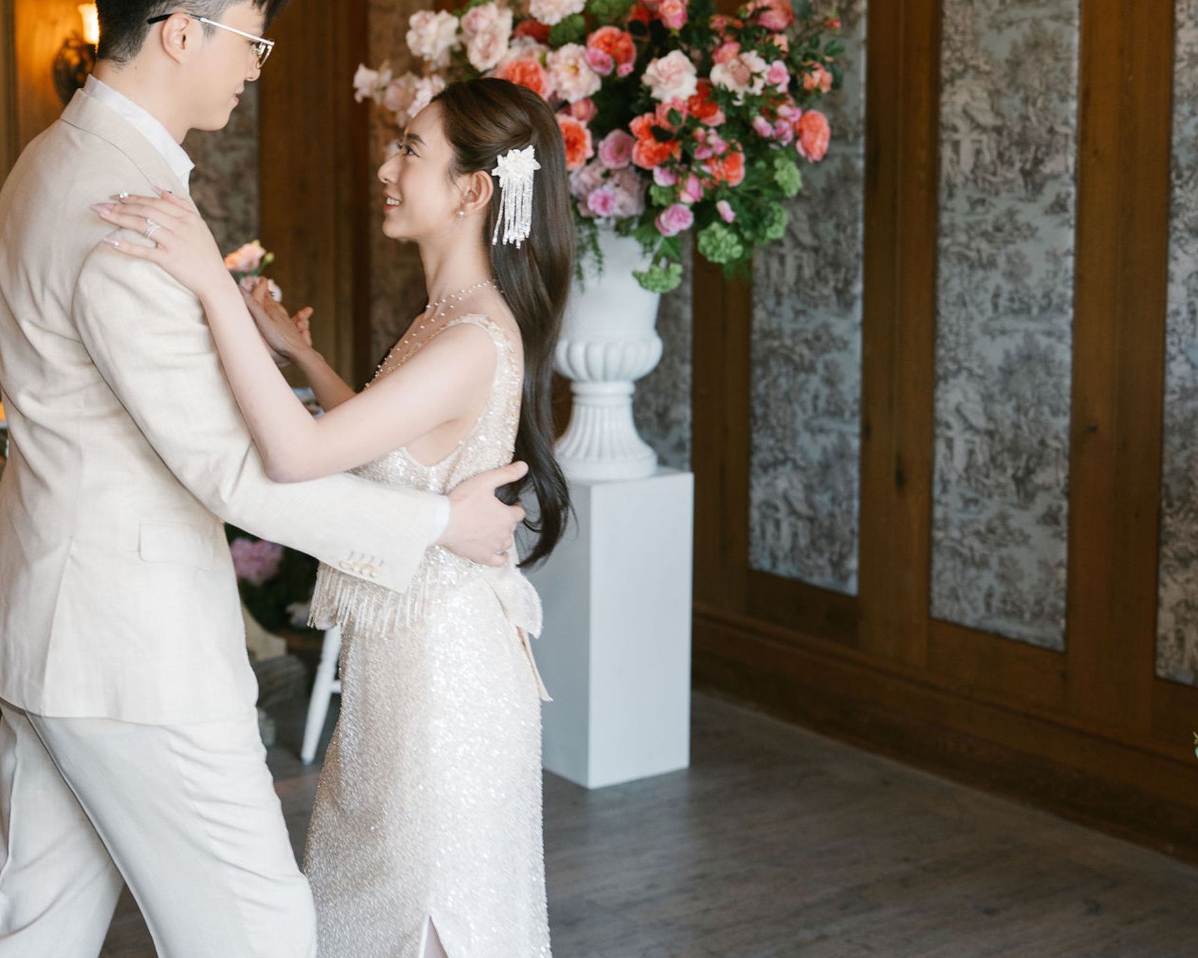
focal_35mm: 52
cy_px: 369
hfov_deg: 35.6
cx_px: 395
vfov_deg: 29.0
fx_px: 1844
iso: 400
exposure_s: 1/160
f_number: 2
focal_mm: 34
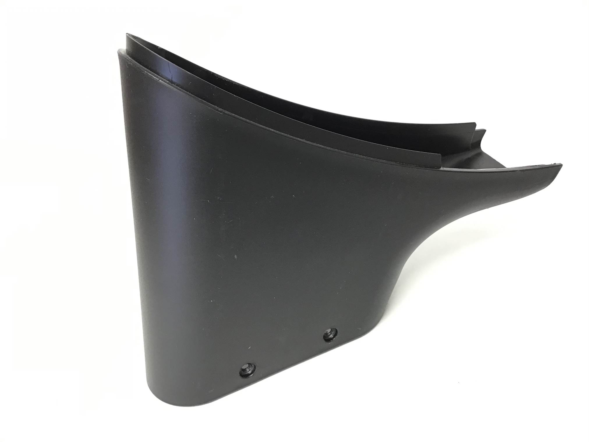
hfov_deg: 58.4
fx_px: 527
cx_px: 294
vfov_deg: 45.4
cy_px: 221
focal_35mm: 31
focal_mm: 3.3
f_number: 2.4
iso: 100
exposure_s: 1/30
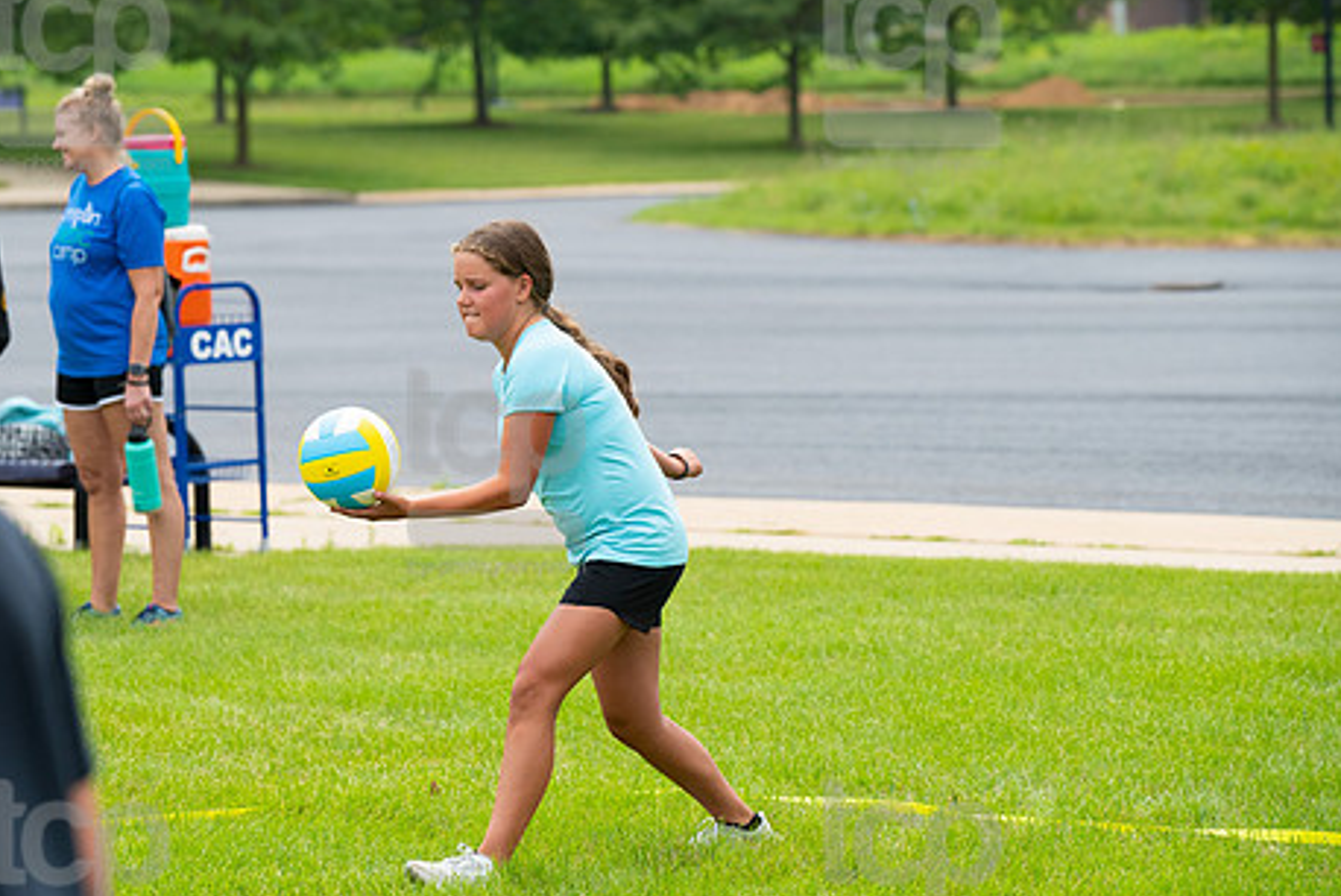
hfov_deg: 12.0
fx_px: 6374
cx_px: 498
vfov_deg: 8.0
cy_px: 473
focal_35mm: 171
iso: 500
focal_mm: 135
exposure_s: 1/2000
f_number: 4.5
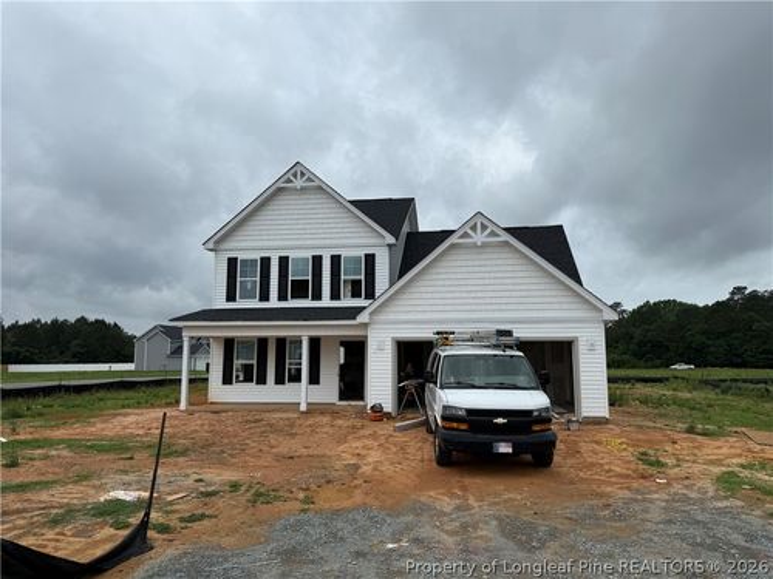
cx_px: 386
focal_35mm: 24
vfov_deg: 56.8
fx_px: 536
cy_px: 290
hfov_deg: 71.6
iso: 80
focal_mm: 6.76
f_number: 1.78
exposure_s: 1/8130
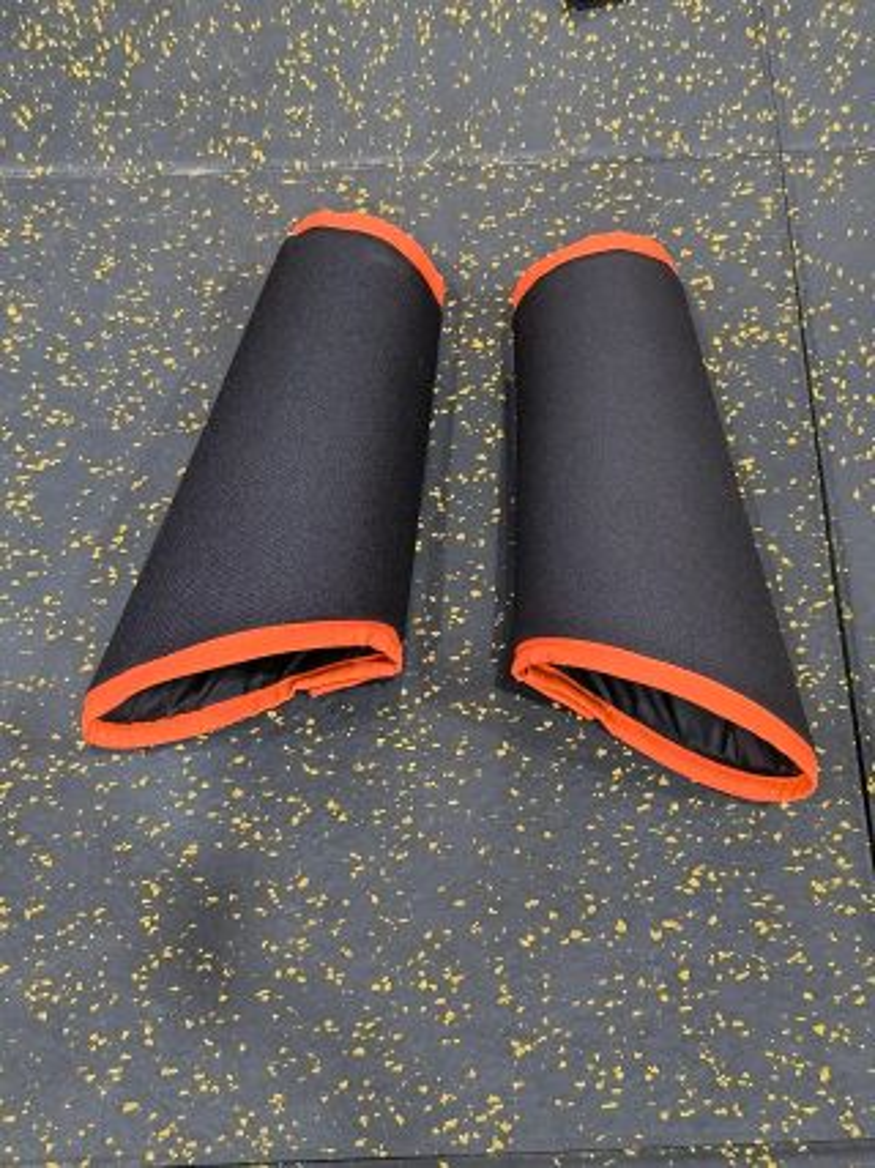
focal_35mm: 47
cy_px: 584
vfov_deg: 40.4
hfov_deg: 30.9
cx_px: 438
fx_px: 1585
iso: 1250
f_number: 1.8
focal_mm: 4.84
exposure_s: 1/25
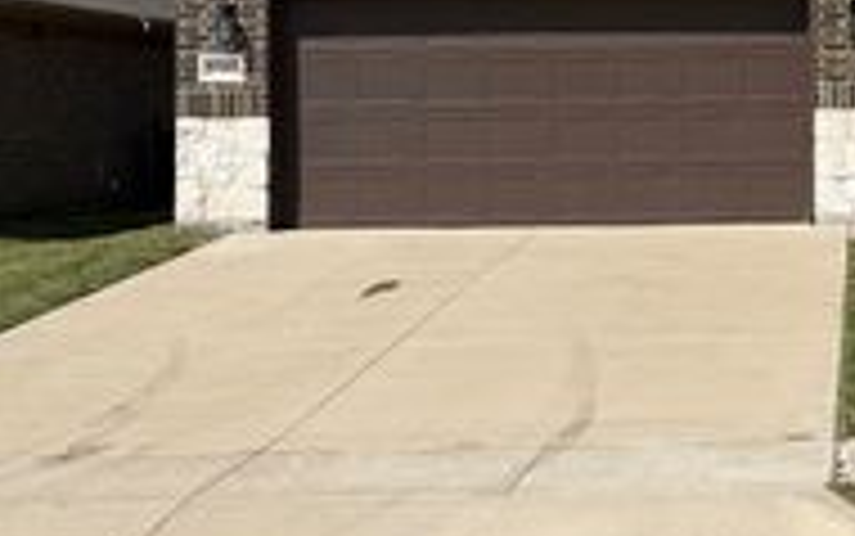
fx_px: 1562
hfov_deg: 28.9
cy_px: 74
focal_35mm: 67
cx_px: 832
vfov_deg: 19.2
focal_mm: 6.76
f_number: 1.78
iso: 80
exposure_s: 1/9091
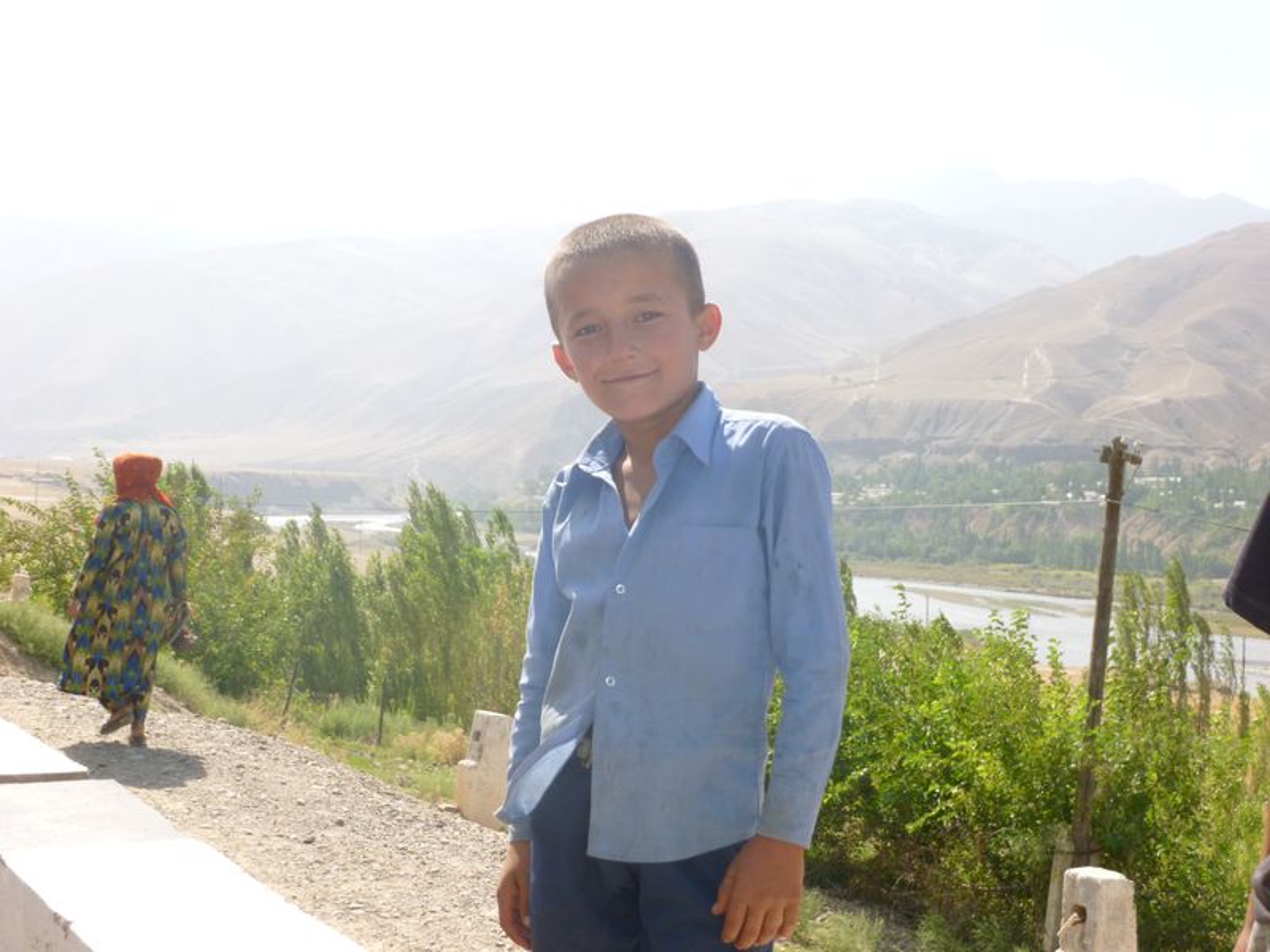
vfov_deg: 28.0
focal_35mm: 52
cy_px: 476
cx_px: 635
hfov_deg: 36.8
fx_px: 1908
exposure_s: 1/400
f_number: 4.1
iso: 100
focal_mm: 9.2
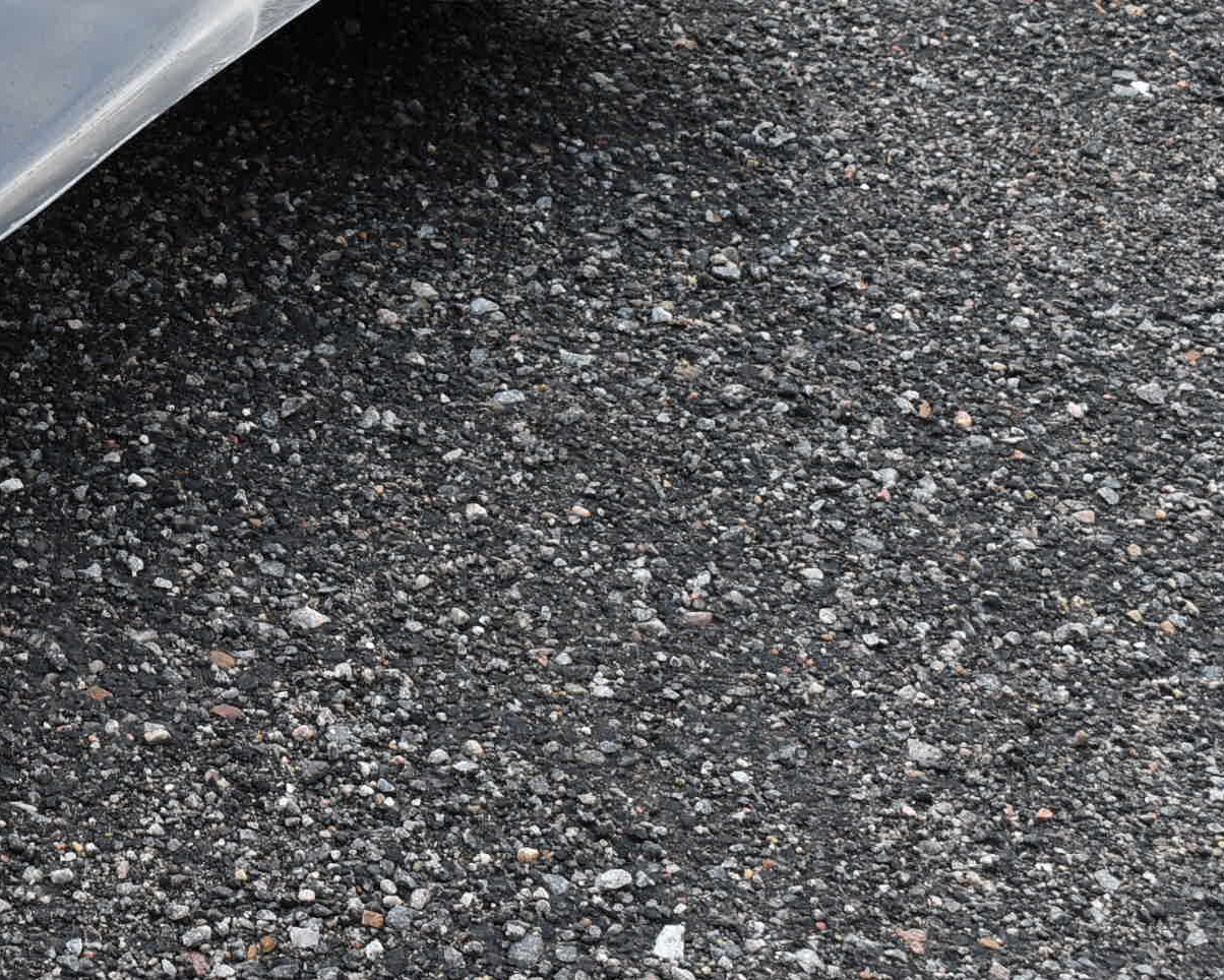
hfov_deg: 17.4
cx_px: -238
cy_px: 252
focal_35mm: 105
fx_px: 3805
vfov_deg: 14.6
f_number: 8
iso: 1250
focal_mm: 30
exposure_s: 1/250
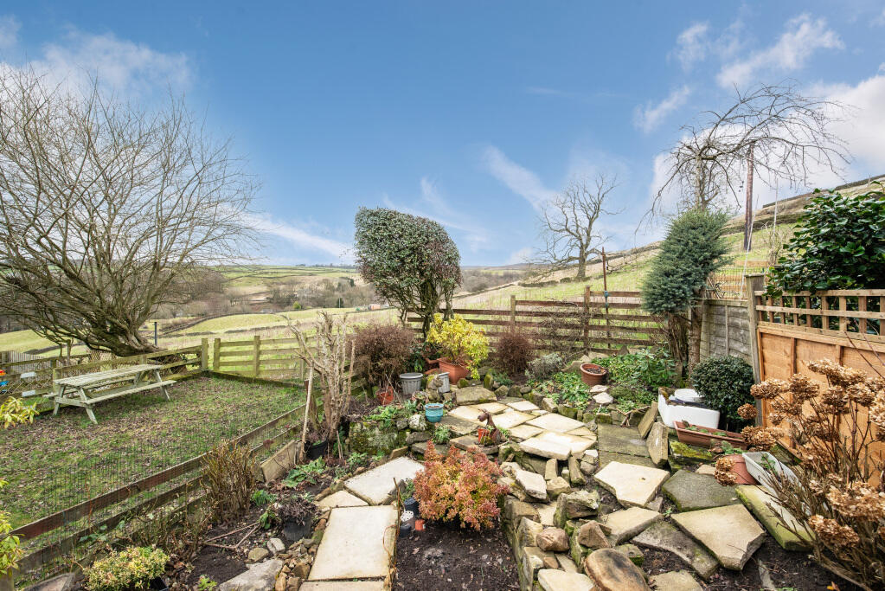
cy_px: 296
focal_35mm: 15
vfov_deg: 77.4
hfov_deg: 100.4
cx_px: 442
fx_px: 369
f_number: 8
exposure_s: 1/250
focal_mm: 15
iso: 1250
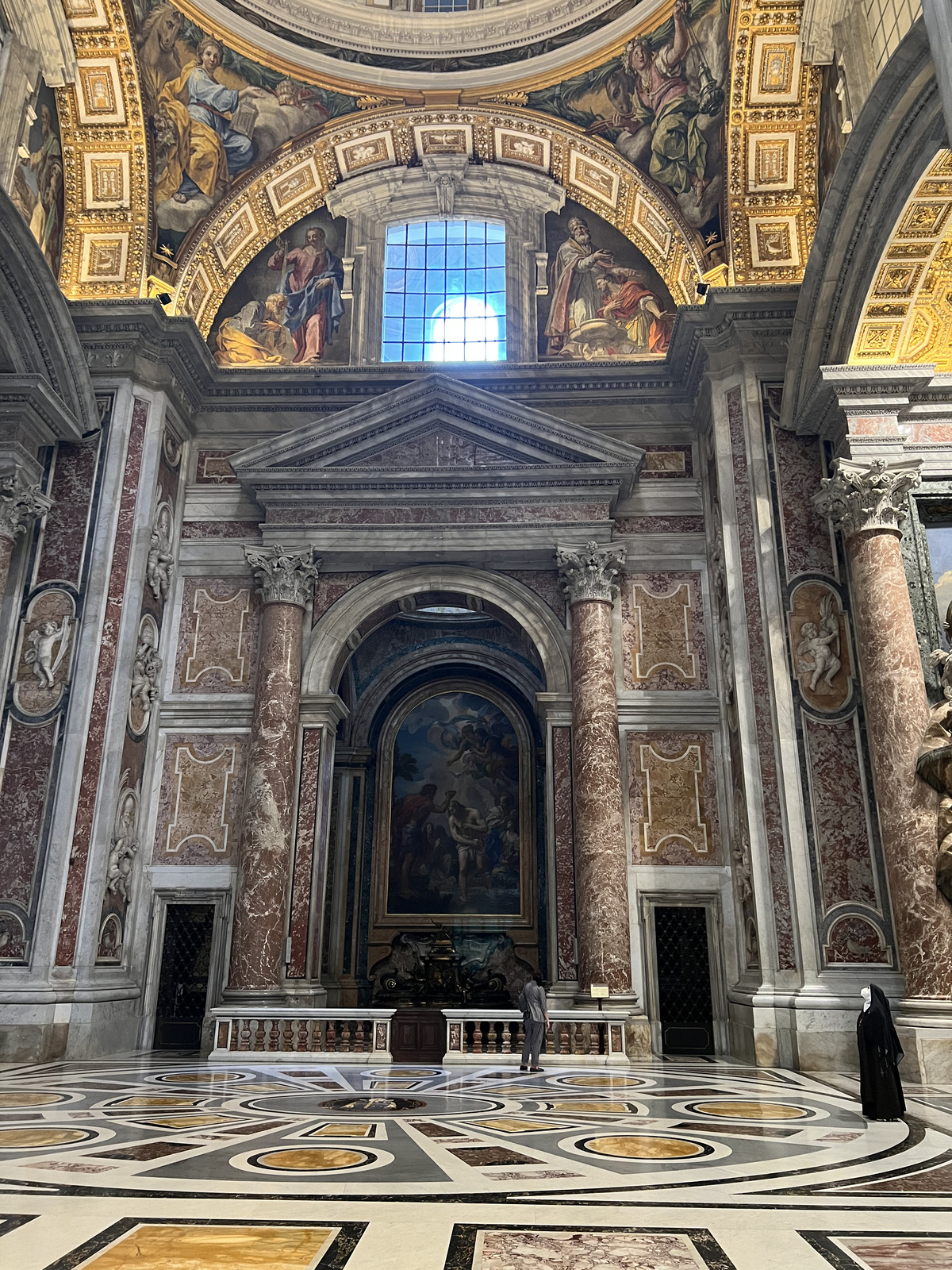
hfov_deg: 53.1
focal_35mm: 26
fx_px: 953
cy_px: 635
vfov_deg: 67.3
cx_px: 476
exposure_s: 1/33
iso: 400
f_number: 1.5
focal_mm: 5.7
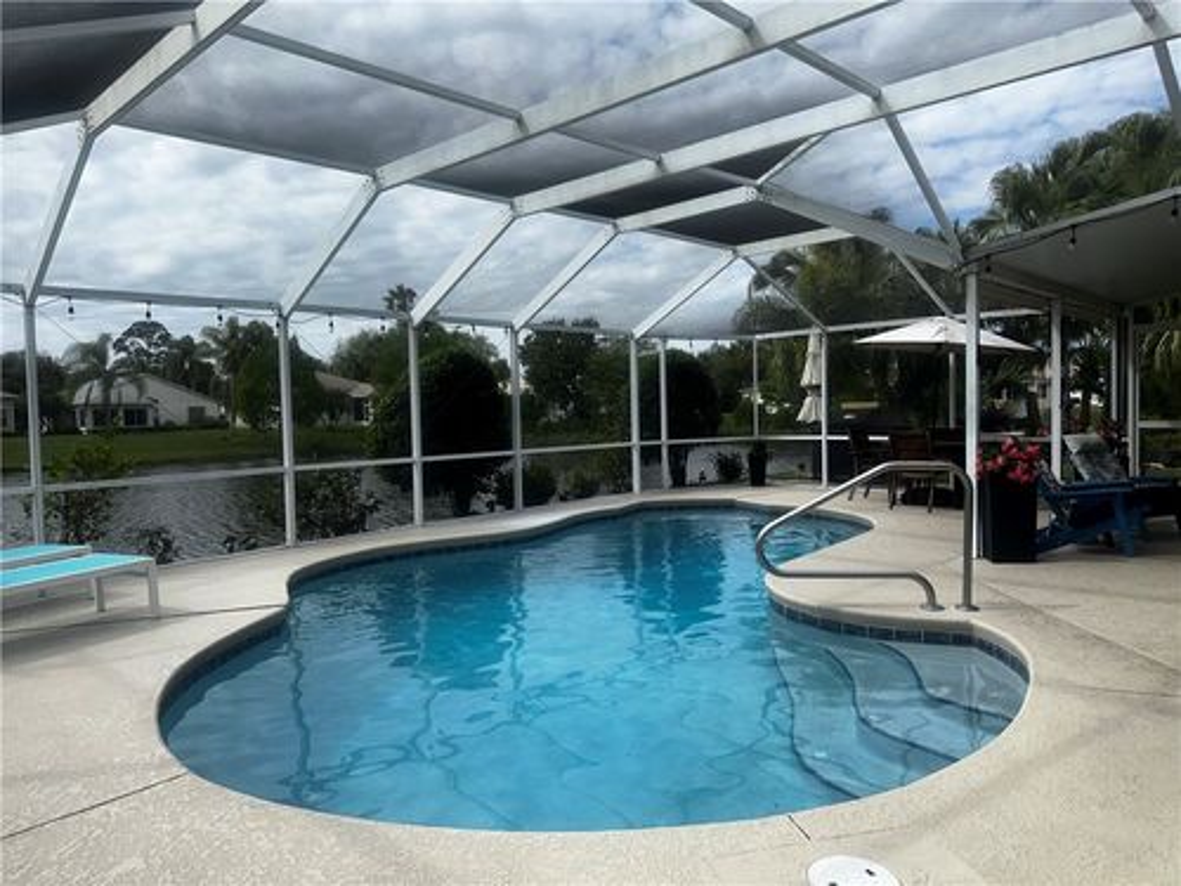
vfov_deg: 56.8
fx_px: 819
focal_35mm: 24
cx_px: 590
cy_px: 443
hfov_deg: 71.6
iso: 50
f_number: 1.78
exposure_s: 1/3247
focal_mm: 6.86
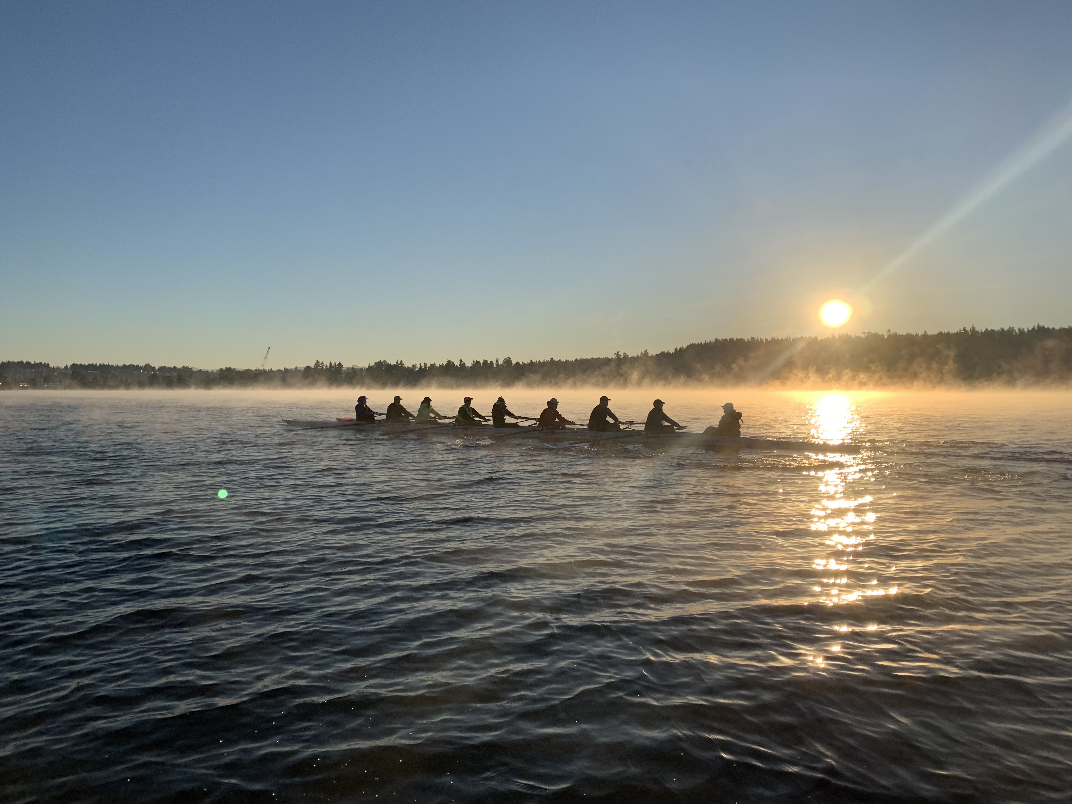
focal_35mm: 26
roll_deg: +0.9
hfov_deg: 67.3
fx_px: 805
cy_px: 402
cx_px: 536
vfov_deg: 53.1
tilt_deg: -0.5
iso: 25
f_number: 1.8
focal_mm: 4.25
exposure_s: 1/4274
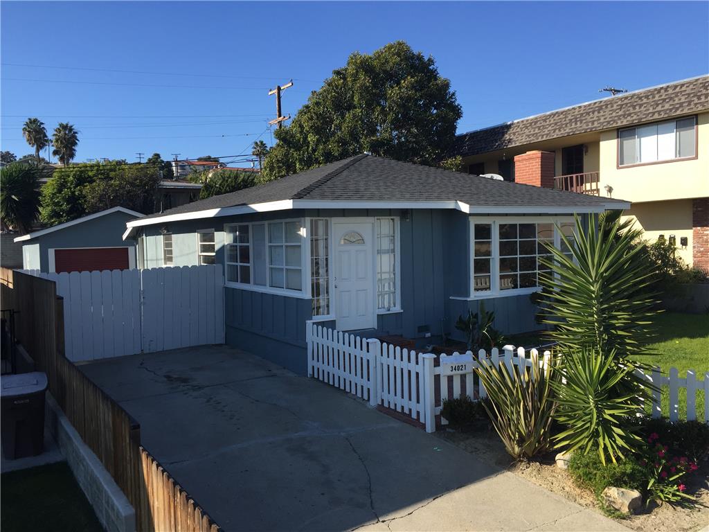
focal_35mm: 29
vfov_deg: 48.2
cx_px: 354
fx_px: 594
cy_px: 266
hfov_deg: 61.7
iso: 32
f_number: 2.2
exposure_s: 1/1364
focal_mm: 4.15
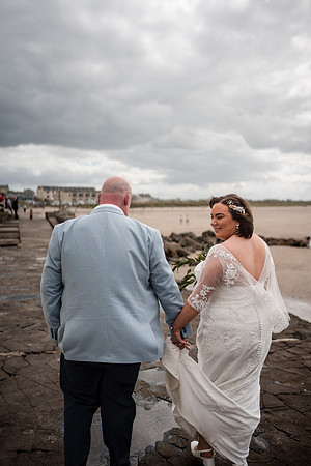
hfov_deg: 37.9
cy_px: 233
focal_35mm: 35
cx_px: 156
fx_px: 454
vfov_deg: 54.4
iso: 100
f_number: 1.8
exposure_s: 1/8000
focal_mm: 35
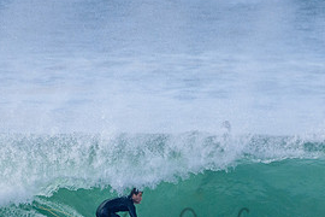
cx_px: 231
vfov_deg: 0.9
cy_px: 216
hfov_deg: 1.3
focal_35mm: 1609
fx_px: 14525
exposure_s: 1/2000
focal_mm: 500
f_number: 5.6
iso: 560
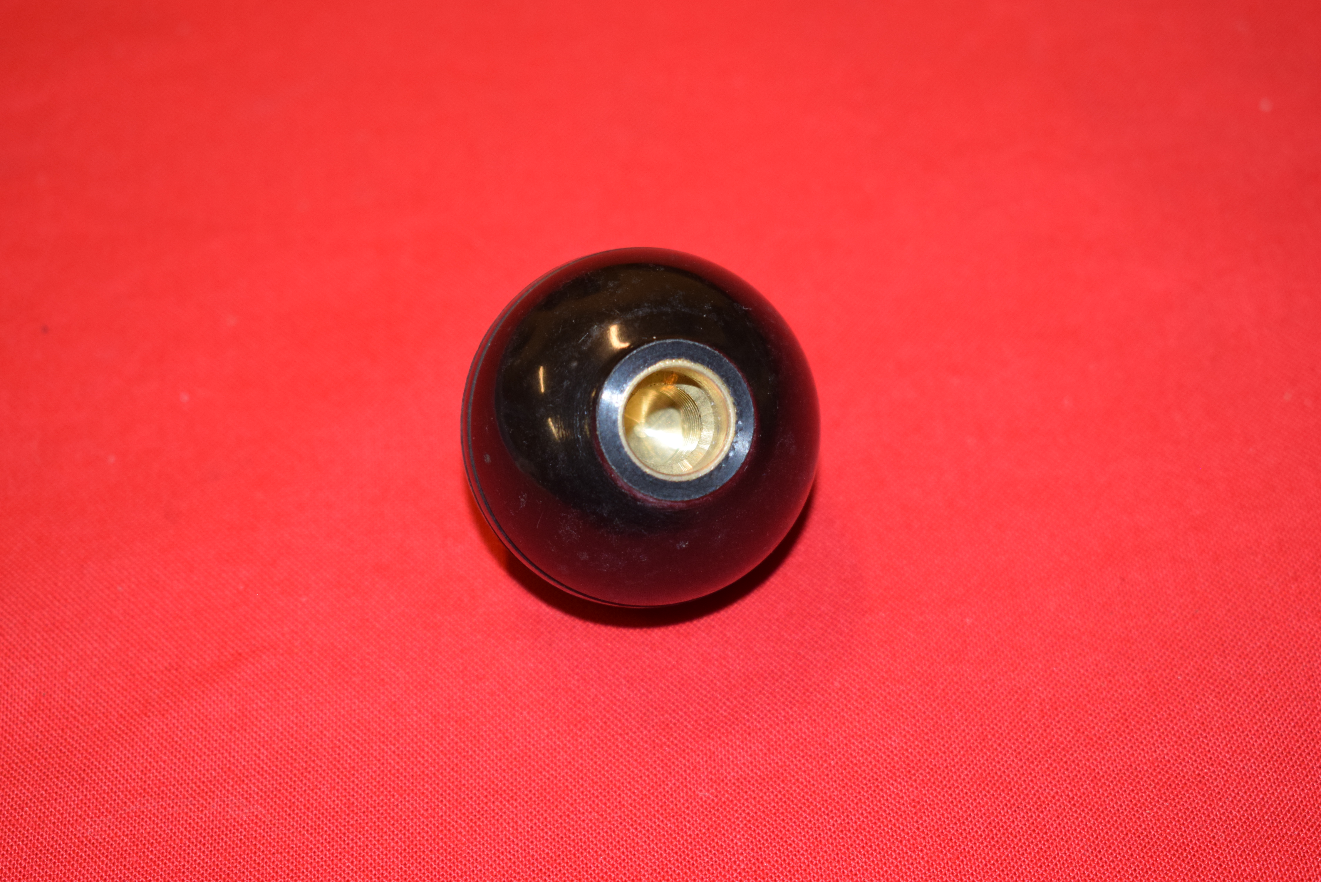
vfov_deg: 18.9
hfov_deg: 28.1
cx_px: 660
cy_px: 441
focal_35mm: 72
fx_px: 2643
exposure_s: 1/100
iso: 800
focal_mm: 48
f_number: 5.3
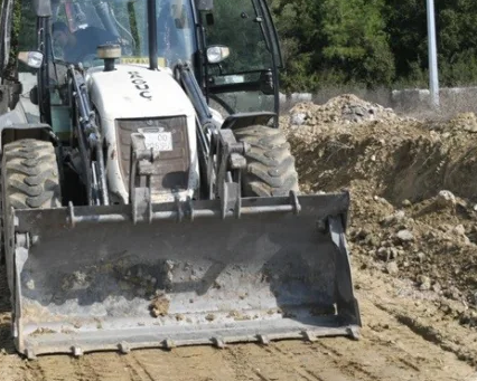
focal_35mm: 88
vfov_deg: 17.4
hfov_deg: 21.4
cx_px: 86
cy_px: 140
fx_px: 1243
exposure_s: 1/1000
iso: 100
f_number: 3.8
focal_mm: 26
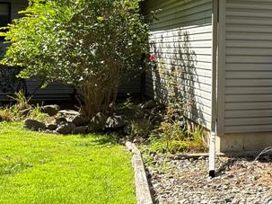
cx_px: 419
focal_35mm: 88
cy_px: 56
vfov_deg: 16.7
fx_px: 691
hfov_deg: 19.2
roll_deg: -0.5
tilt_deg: +0.8
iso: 64
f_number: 1.6
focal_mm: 5.96
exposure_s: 1/667
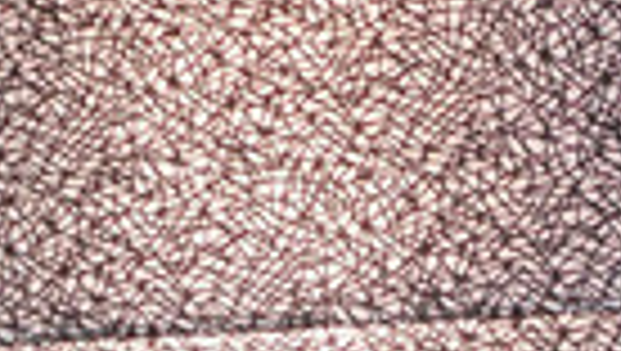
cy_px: 864
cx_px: 922
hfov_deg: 8.9
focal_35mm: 237
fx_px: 3907
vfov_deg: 5.0
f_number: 1.7
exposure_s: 1/60
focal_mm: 15
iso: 2500
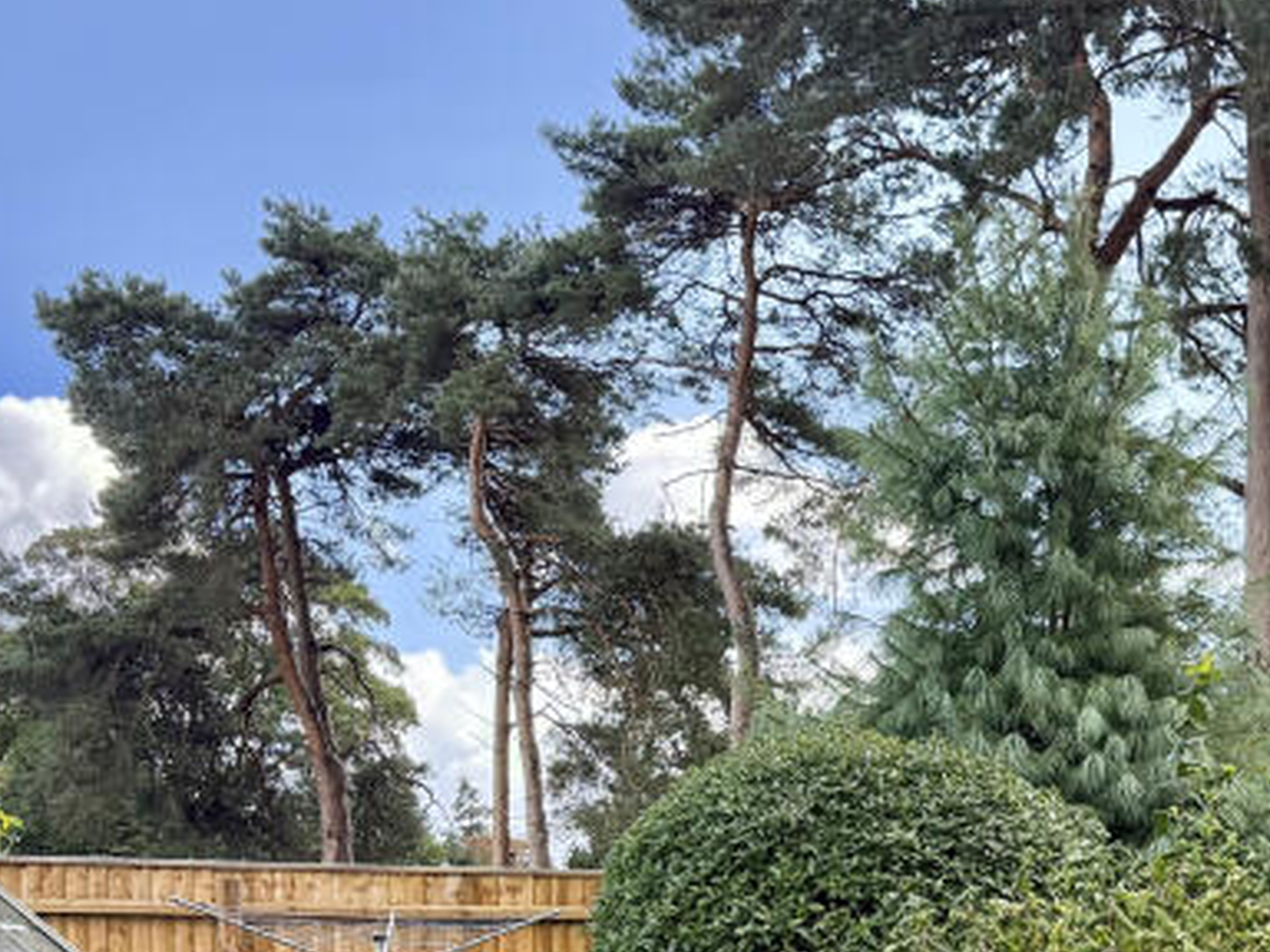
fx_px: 2348
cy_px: 1005
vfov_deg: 21.9
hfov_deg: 29.8
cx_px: 956
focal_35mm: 64
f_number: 1.78
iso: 100
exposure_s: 1/943
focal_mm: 6.76
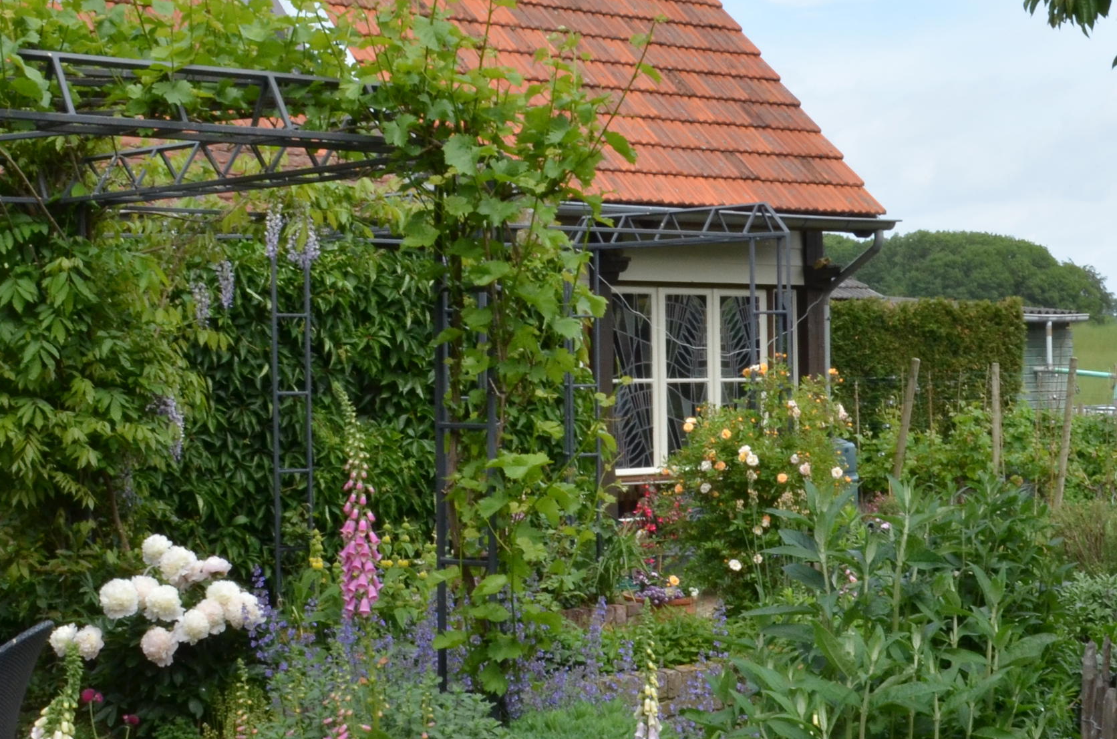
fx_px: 1920
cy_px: 446
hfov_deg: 32.3
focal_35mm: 62
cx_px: 689
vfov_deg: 21.8
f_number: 20
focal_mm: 18
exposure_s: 1/125
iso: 400
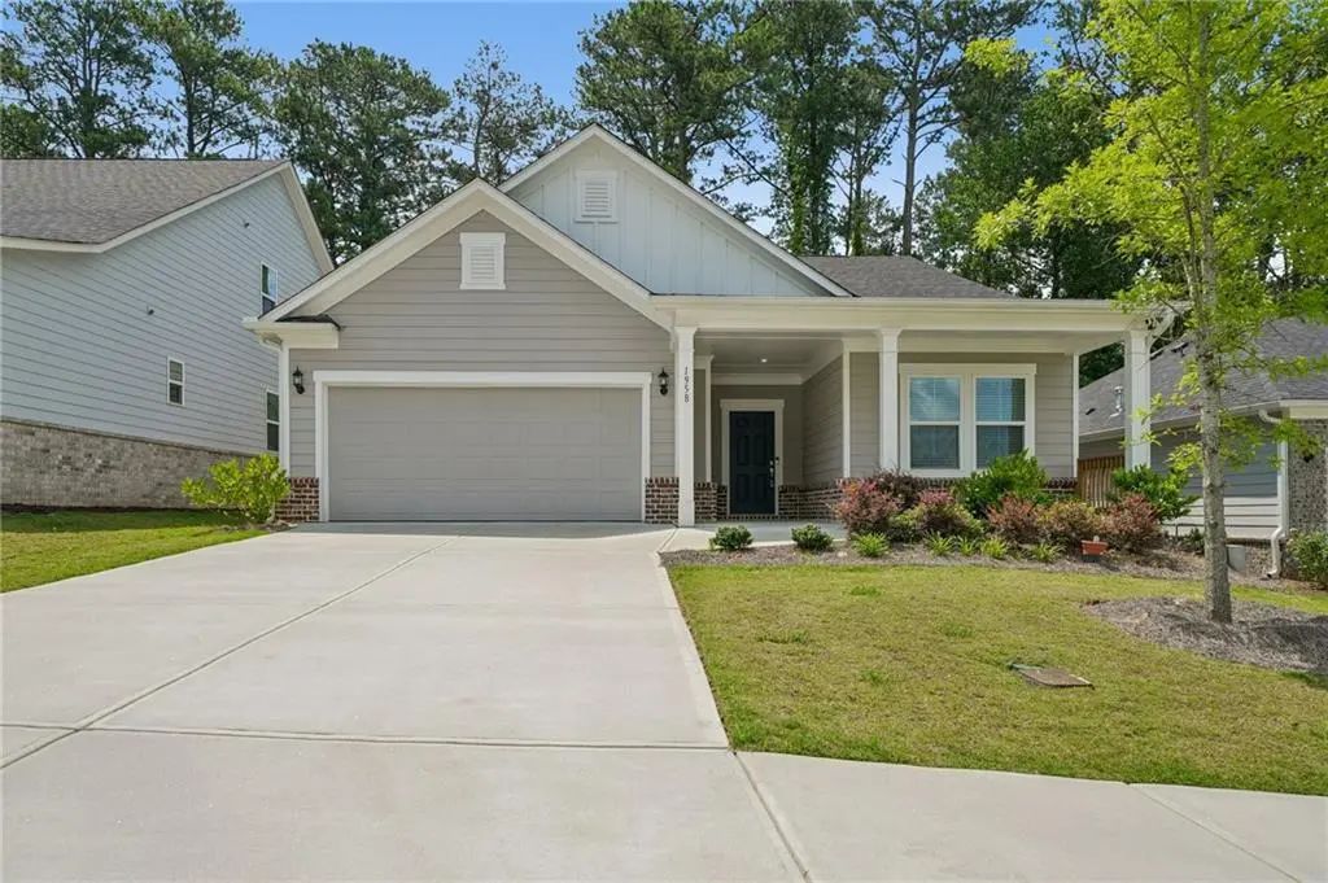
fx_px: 811
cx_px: 664
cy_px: 442
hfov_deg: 78.6
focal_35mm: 22
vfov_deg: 57.1
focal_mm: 22
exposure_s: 1/200
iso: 100
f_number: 8
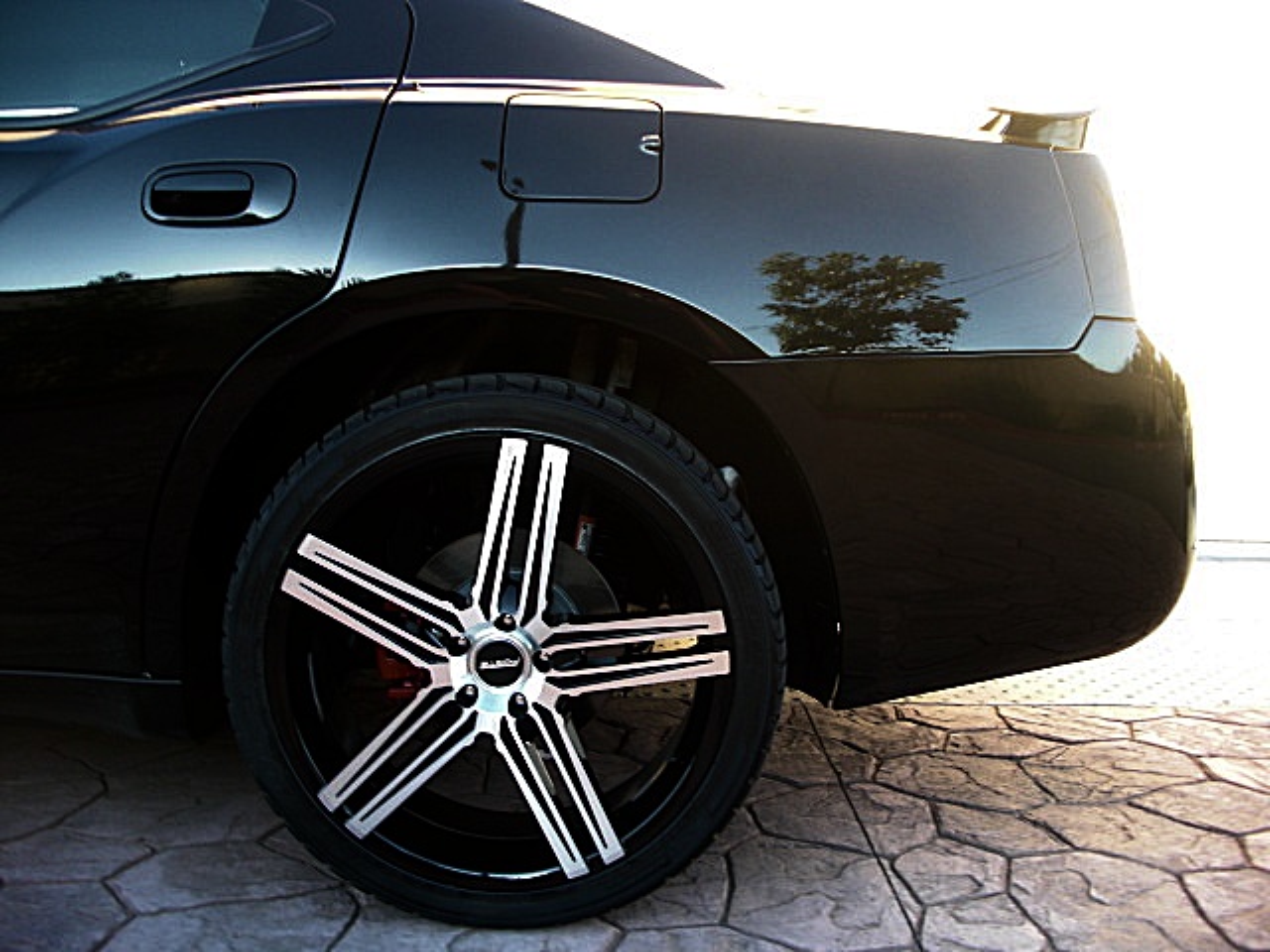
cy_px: 476
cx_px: 635
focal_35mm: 36
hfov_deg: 51.4
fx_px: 1321
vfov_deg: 39.7
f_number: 2.8
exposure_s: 1/80
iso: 100
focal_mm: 6.3
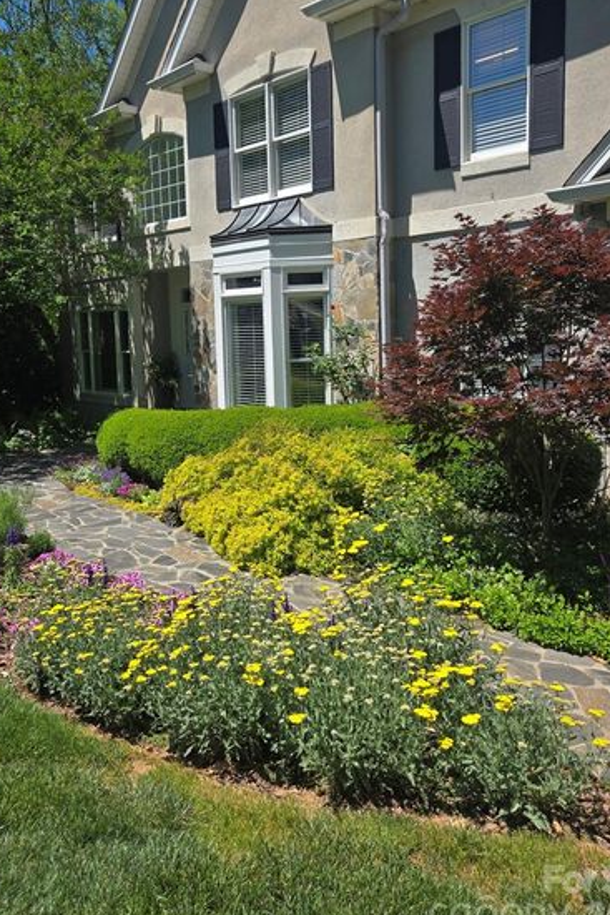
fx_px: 737
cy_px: 390
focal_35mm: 29
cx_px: 258
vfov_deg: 63.3
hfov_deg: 44.8
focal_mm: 5.4
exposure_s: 1/1864
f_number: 1.8
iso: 25
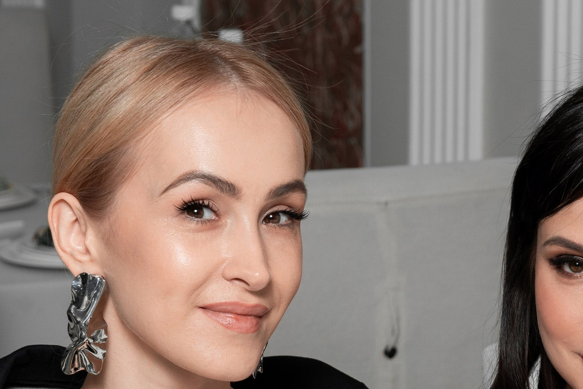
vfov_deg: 7.3
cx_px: 342
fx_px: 3029
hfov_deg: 11.0
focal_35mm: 187
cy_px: 402
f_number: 8
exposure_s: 1/160
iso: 500
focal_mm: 75
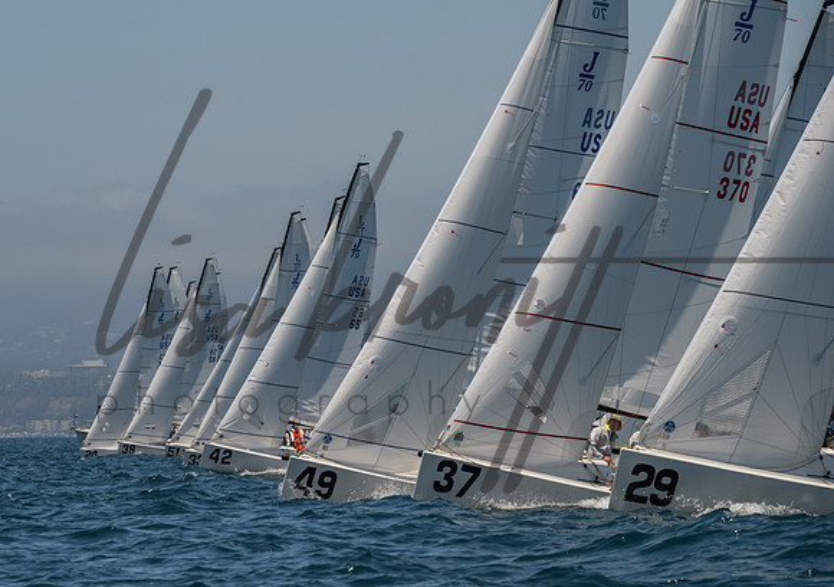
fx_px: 5112
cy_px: 341
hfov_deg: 9.3
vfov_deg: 6.6
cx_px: 296
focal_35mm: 217
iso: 640
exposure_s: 1/1000
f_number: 9
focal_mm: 165
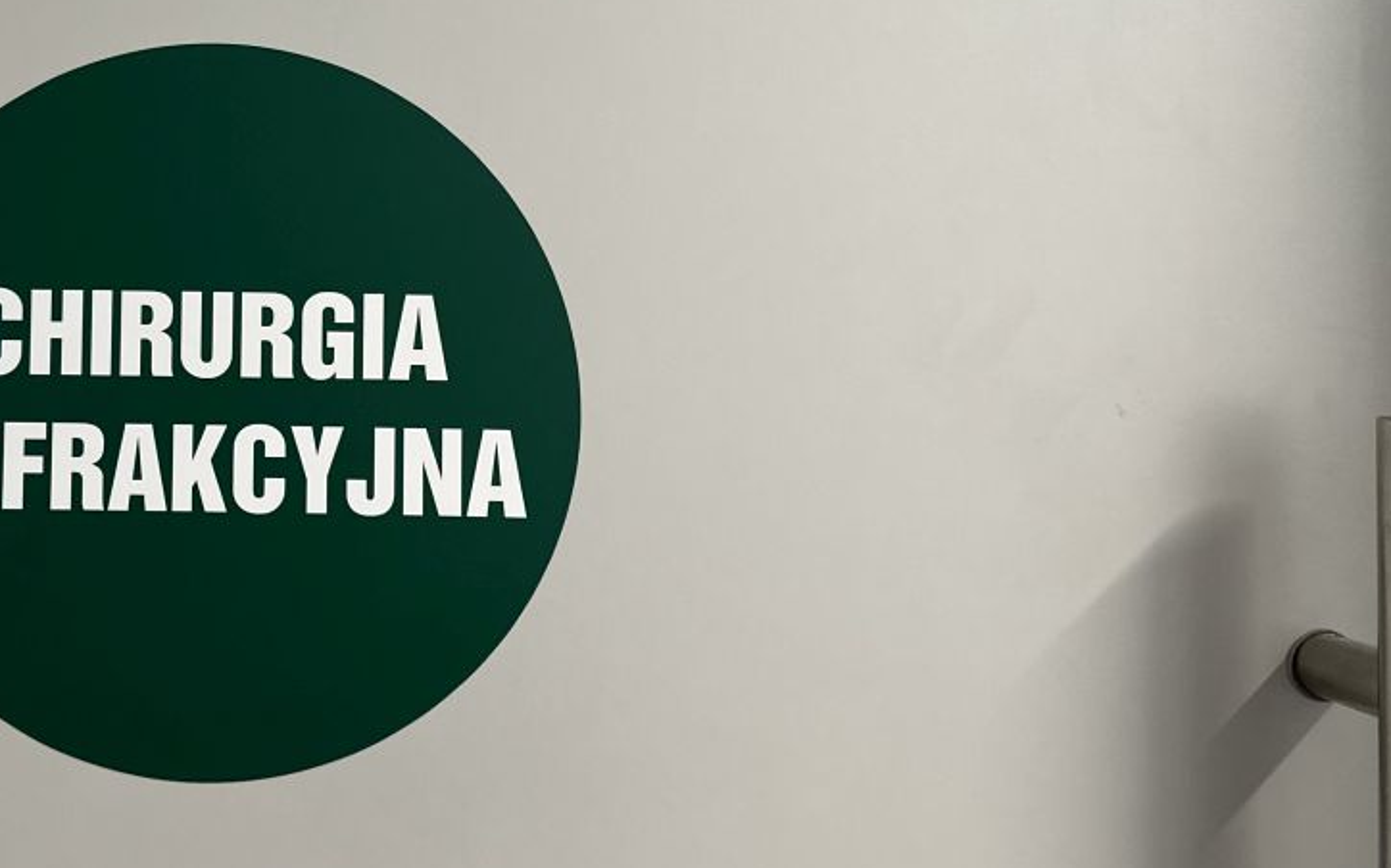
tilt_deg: +2.5
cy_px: 250
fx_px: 1705
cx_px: 261
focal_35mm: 45
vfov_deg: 28.3
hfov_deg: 42.2
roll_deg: +0.1
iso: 250
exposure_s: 1/73
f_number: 1.78
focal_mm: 6.86
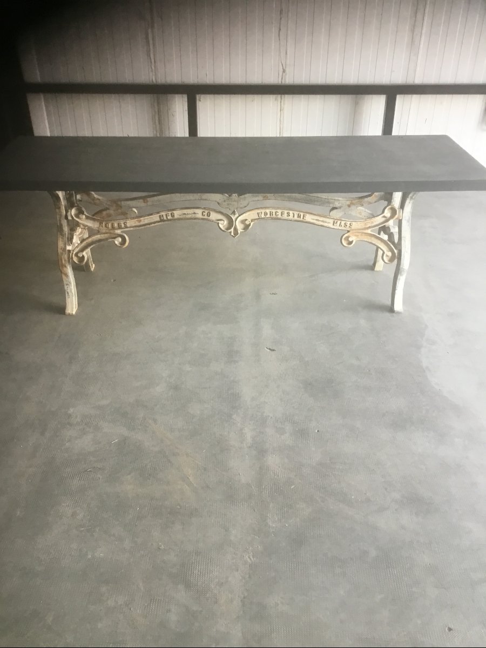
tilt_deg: -31.3
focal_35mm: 31
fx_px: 580
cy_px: 324
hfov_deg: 45.4
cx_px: 243
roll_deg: -0.7
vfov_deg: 58.4
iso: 50
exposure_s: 1/33
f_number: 2.4
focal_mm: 3.3
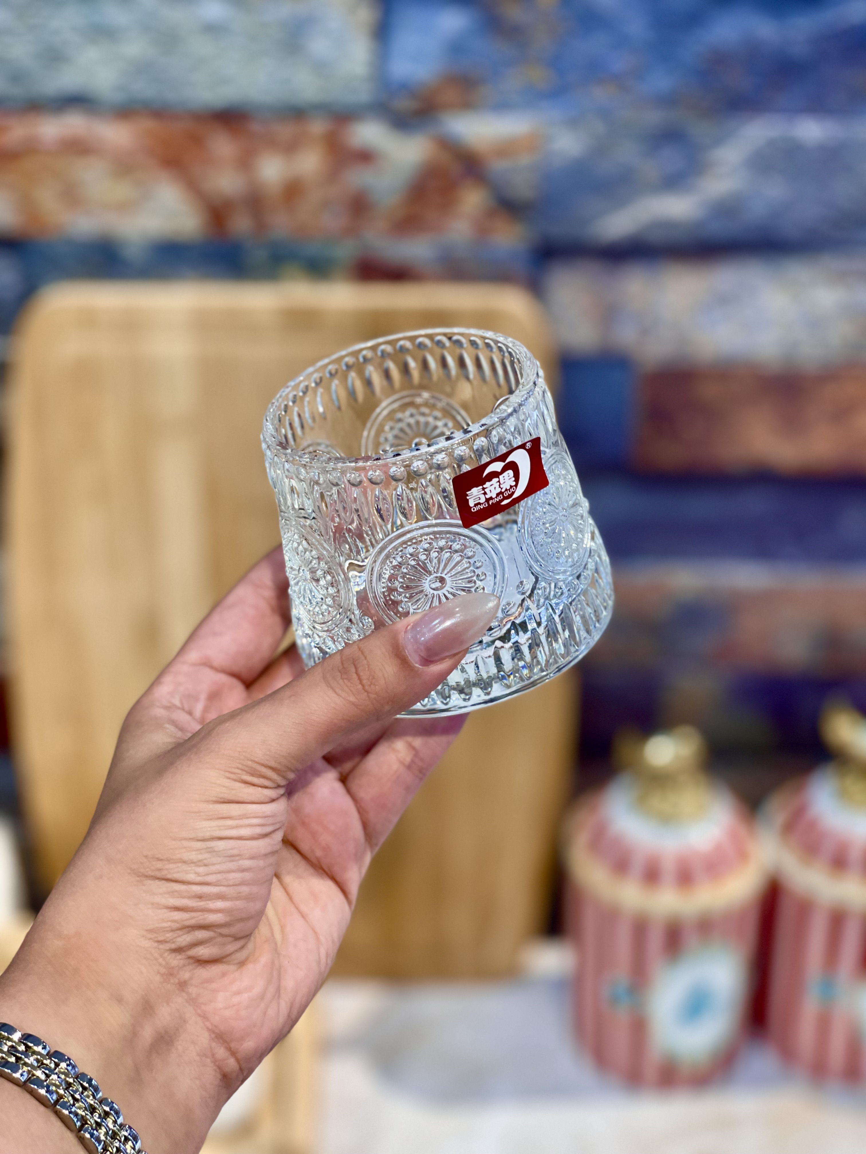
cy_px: 577
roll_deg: -0.4
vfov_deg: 30.3
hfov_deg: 22.9
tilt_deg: -31.0
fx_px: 2135
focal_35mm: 64
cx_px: 433
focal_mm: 7.5
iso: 80
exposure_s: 1/100
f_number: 2.2
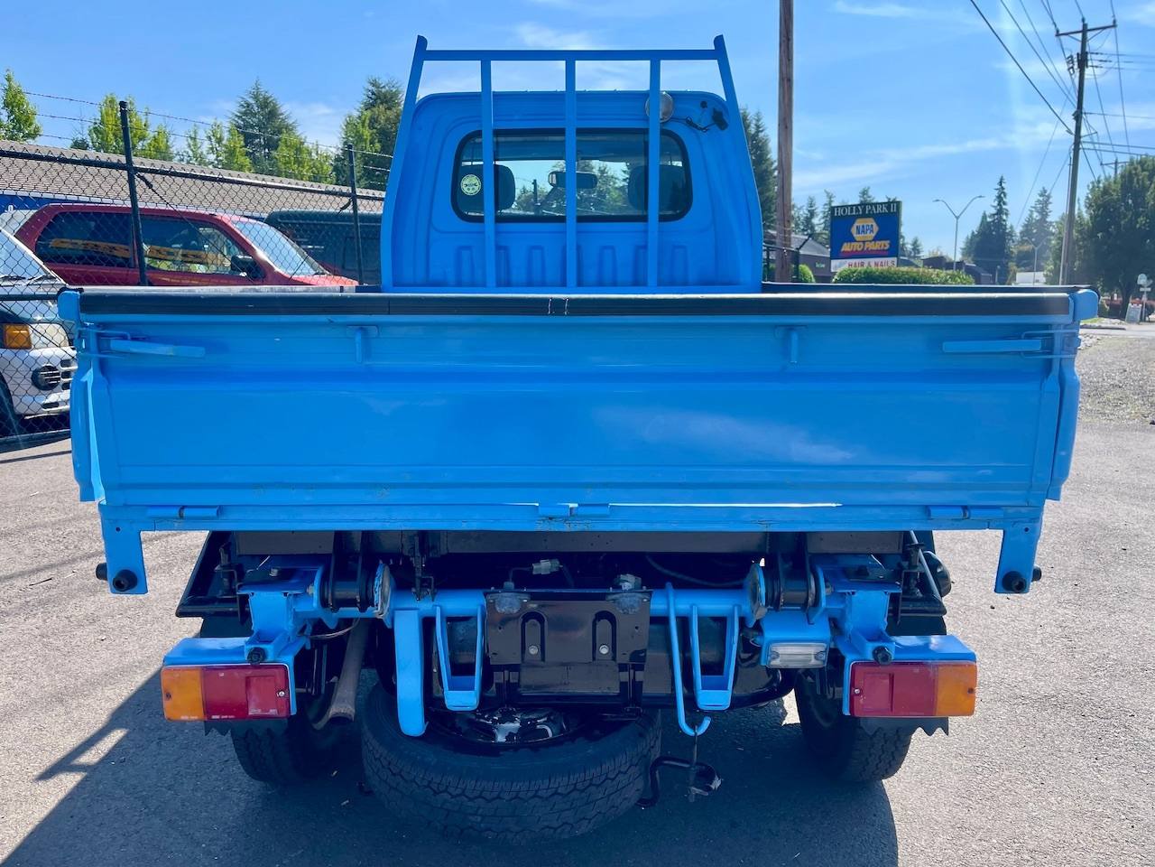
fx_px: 834
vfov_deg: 54.9
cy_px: 434
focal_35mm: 25
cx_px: 578
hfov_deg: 69.4
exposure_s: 1/1087
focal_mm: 5.1
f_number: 1.6
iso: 32
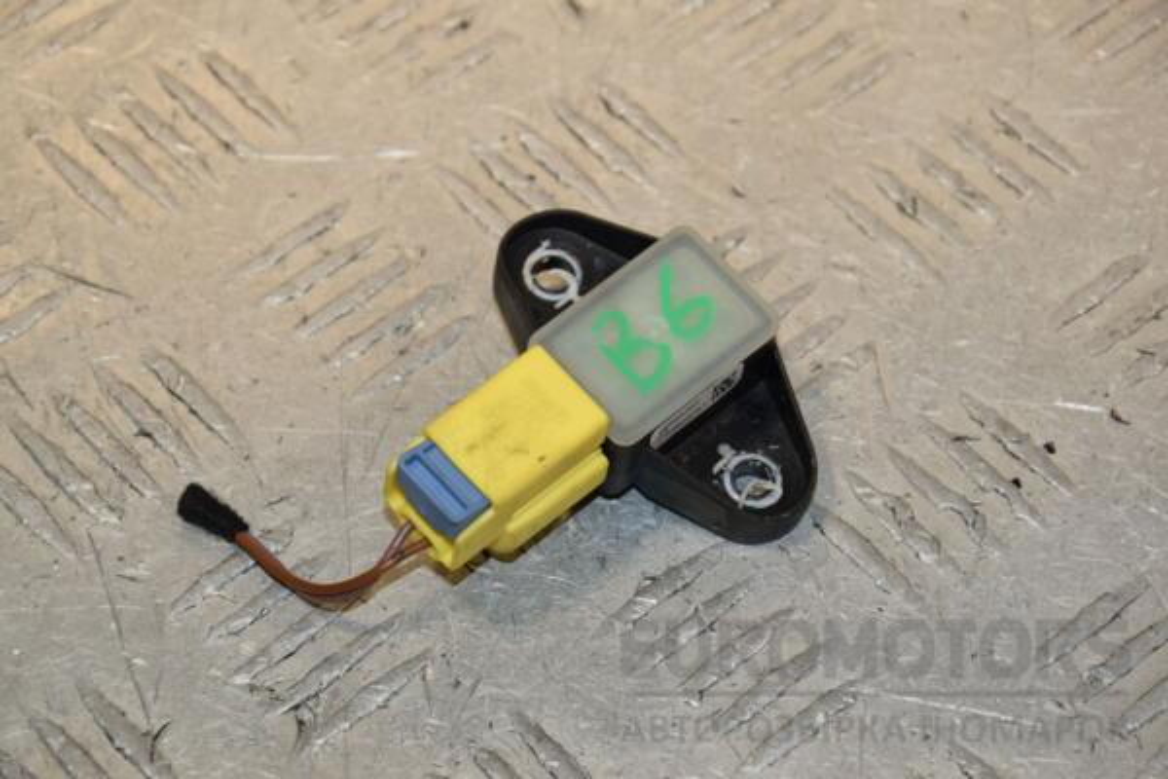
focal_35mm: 158
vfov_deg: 8.7
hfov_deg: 13.0
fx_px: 5110
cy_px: 390
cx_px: 584
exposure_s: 1/200
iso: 800
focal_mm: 105
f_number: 9
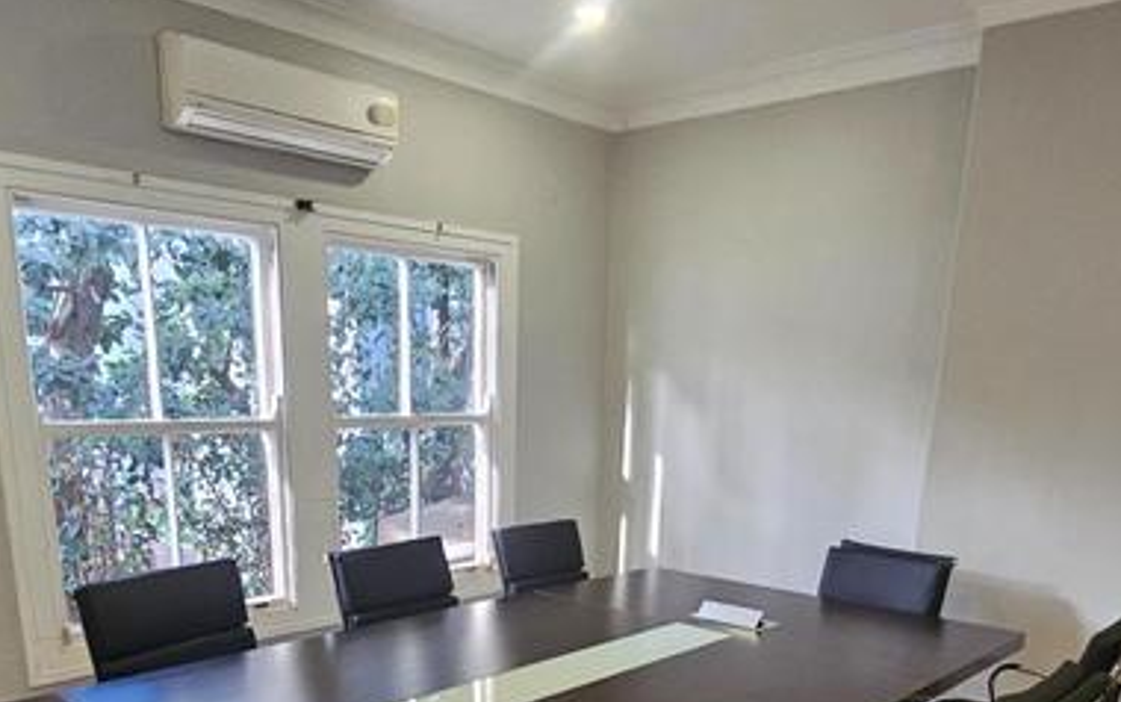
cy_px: 675
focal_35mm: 29
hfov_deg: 64.6
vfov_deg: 39.0
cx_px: 558
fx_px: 886
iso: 500
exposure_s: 1/33.3
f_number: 2.2
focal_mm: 2.2
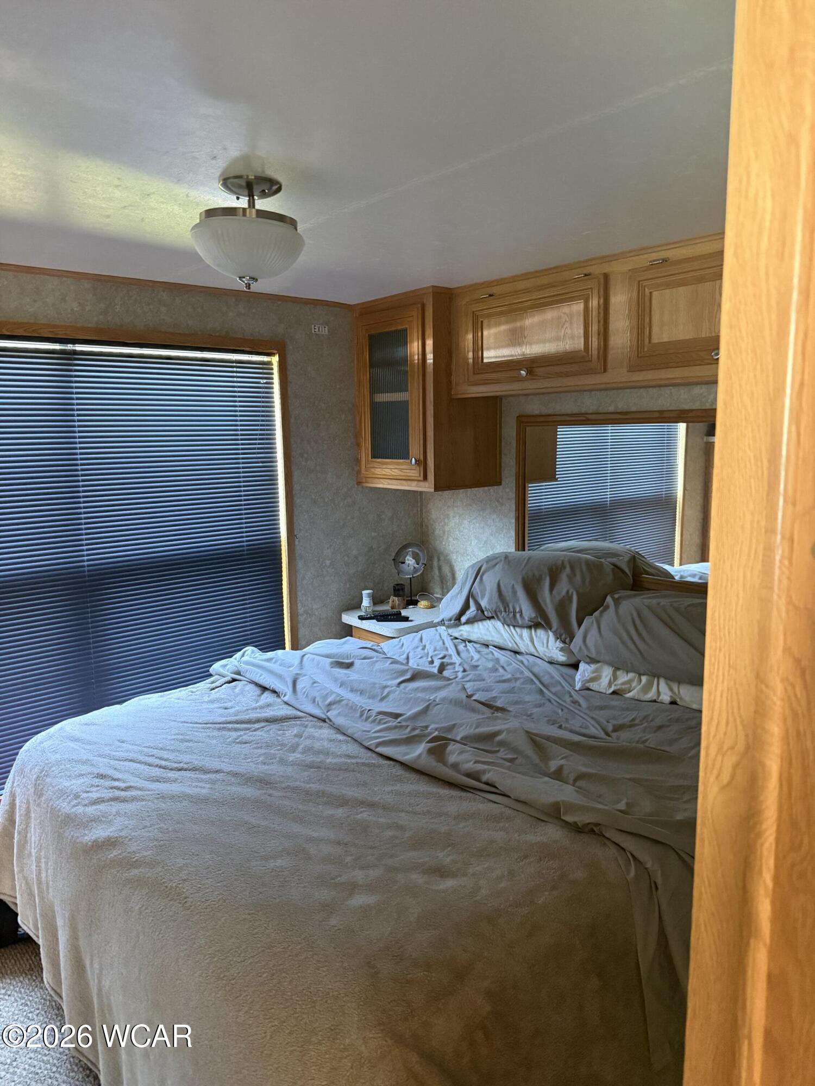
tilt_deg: -7.1
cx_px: 408
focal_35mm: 24
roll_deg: +0.3
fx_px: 753
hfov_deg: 56.8
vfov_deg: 71.6
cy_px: 543
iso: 800
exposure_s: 1/51
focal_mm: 6.76
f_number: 1.78
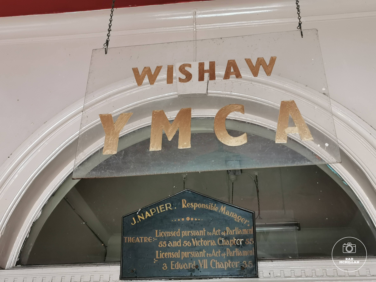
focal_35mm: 44
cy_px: 141
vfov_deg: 32.9
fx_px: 478
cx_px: 188
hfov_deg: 42.9
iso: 160
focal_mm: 5.56
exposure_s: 1/50
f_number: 1.6
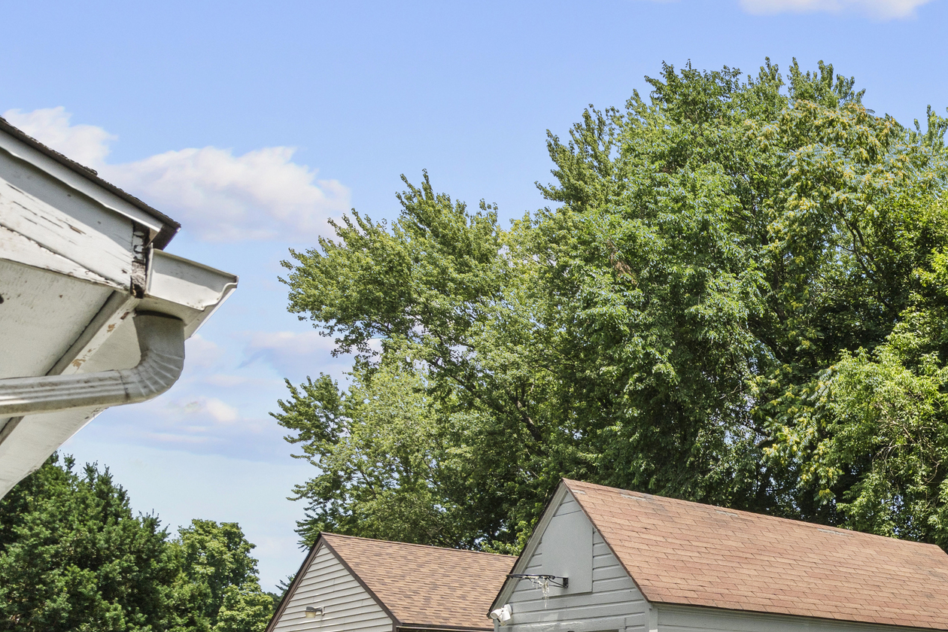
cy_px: 717
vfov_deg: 30.2
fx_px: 1027
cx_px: 1074
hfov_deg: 39.3
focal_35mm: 39
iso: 200
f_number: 9
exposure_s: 1/30
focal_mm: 16
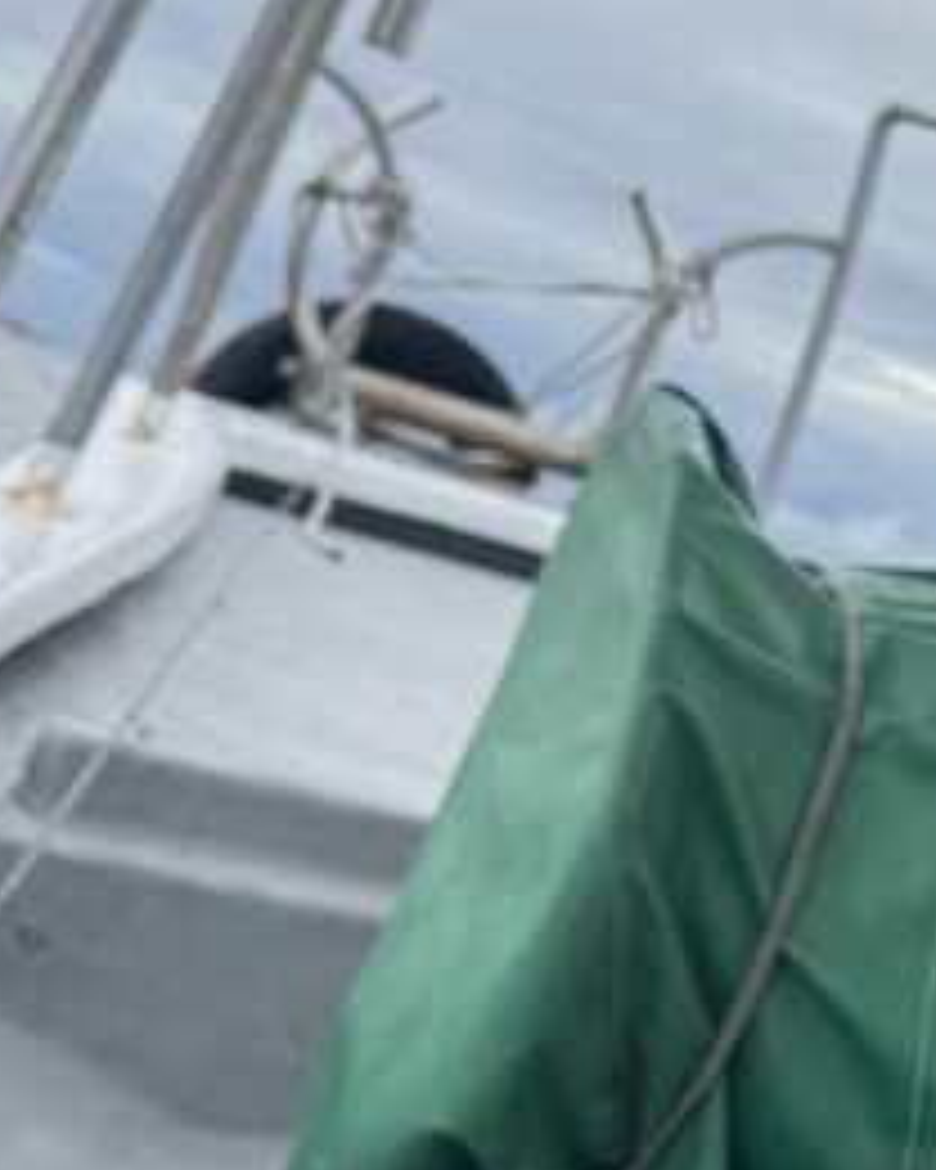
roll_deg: -17.1
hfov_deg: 15.7
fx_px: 3116
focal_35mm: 90
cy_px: 626
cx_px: 1400
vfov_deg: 21.3
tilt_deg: +1.3
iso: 80
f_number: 1.78
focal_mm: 6.76
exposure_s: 1/2252
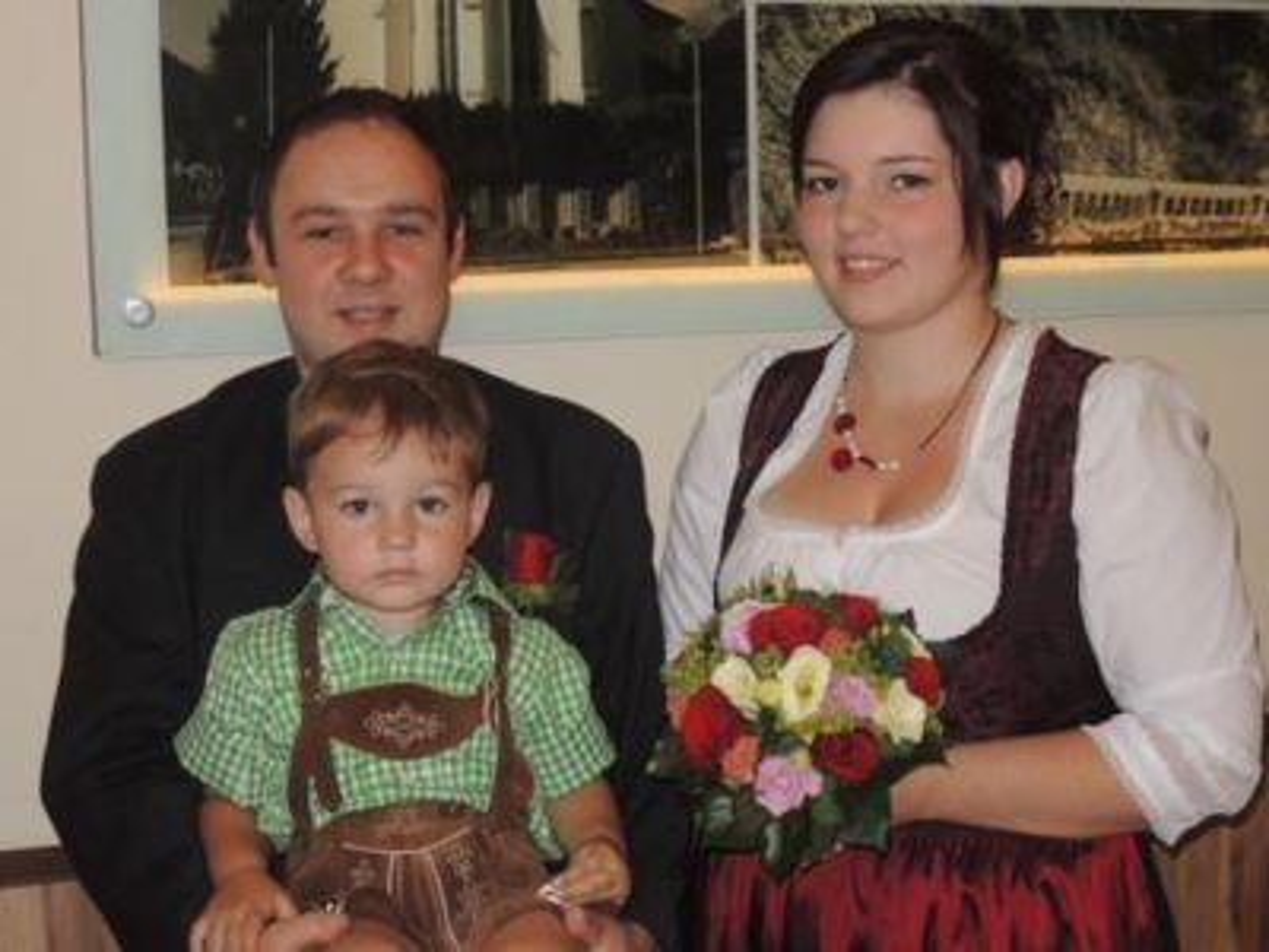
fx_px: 2273
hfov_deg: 31.2
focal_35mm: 62
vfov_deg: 23.7
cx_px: 634
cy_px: 476
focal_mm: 11.1
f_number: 4.2
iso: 320
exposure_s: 1/60
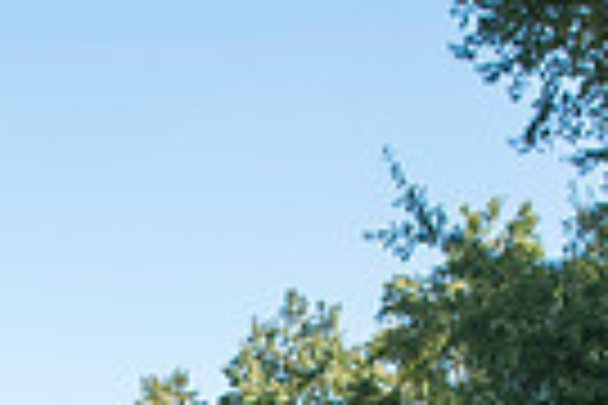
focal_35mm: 103
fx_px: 1739
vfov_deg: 11.9
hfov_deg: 19.3
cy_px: 799
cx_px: 14
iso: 200
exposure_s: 1/500
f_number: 5.6
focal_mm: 24
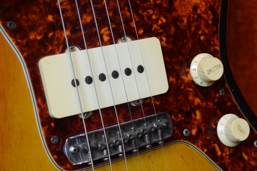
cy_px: 96
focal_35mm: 88
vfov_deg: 15.6
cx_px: 144
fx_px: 626
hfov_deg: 23.2
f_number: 5
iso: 2200
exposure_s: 1/60
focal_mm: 45
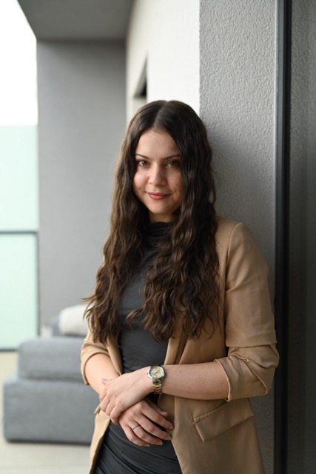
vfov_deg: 38.9
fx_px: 671
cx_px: 158
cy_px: 237
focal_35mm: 51
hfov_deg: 26.5
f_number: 2.8
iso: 100
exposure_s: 1/320
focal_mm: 51
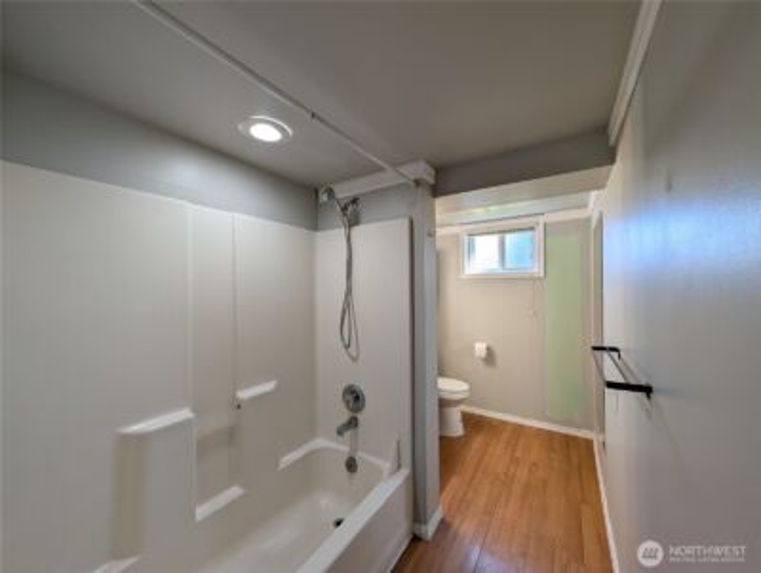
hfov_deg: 110.5
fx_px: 264
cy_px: 286
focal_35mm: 12
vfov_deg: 94.6
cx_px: 380
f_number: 1.7
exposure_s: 1/120
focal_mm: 2.02
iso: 46
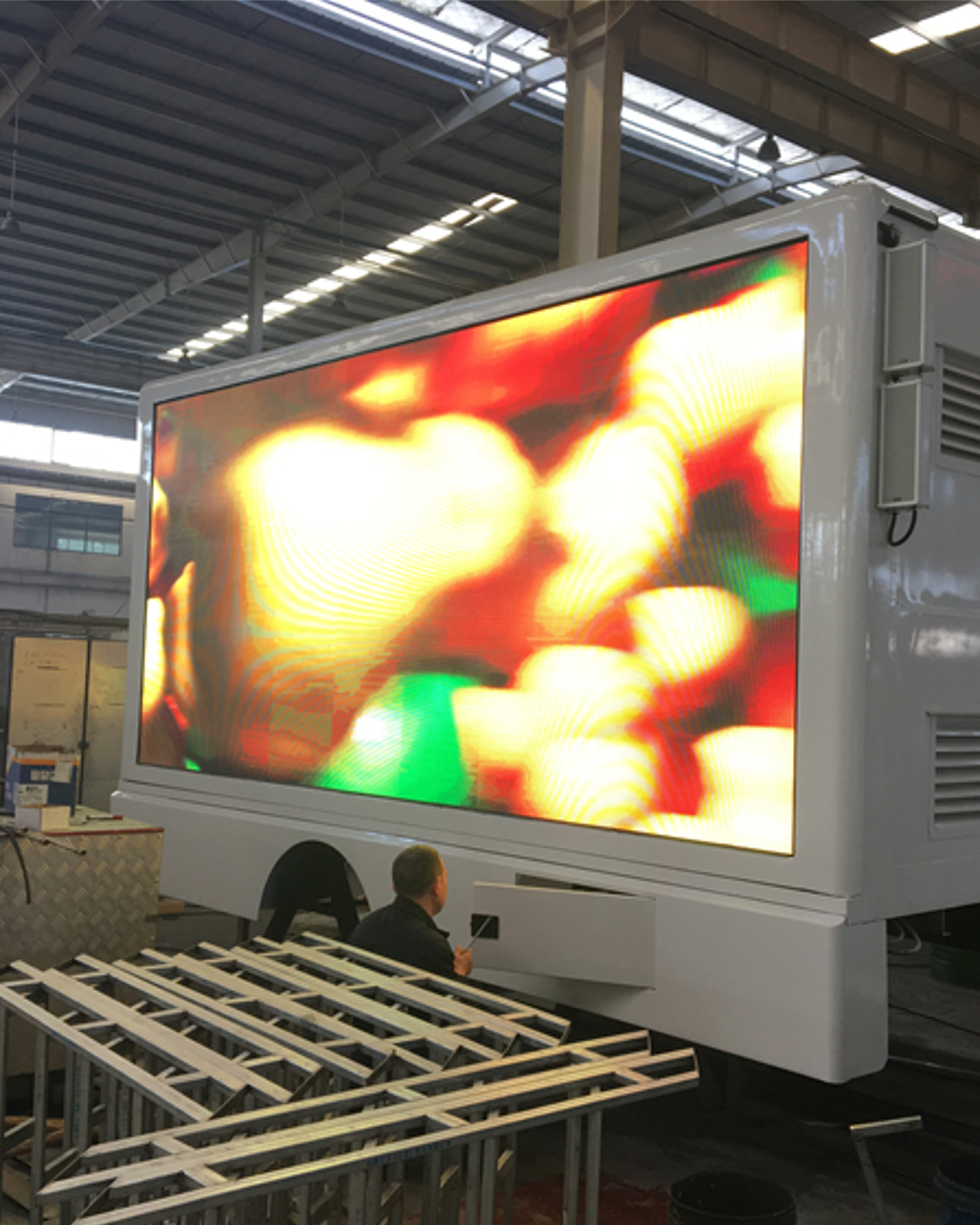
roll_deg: -2.7
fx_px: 1378
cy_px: 614
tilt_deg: +2.5
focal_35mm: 38
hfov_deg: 38.9
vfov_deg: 47.9
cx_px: 599
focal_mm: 4.15
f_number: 2.2
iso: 40
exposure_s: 1/100
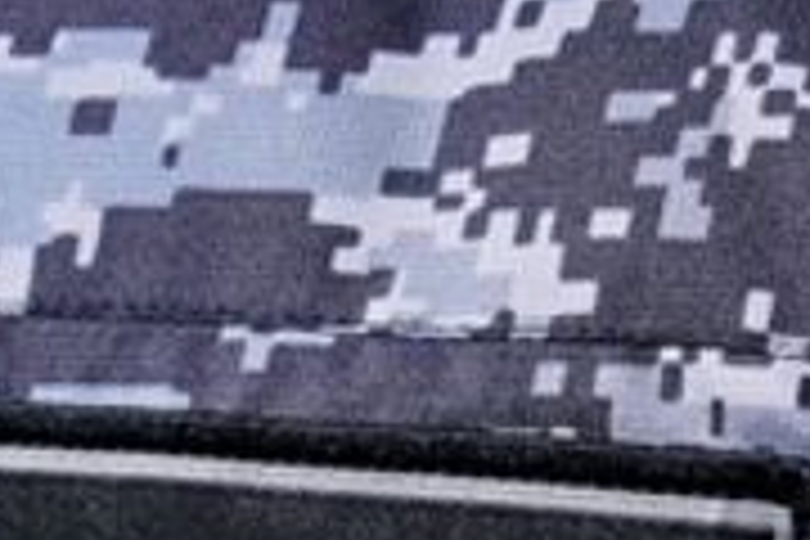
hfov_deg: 8.2
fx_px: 5625
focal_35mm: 250
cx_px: 436
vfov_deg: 5.5
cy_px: 788
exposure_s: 1/1000
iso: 400
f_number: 4.8
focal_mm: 40
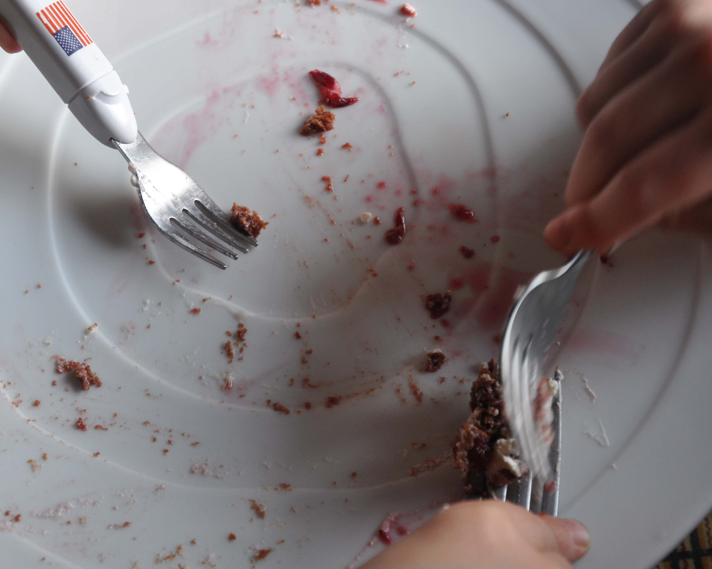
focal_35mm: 91
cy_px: 262
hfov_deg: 21.0
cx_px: 253
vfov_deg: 17.0
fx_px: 1911
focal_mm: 45
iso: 400
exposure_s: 1/25
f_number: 5
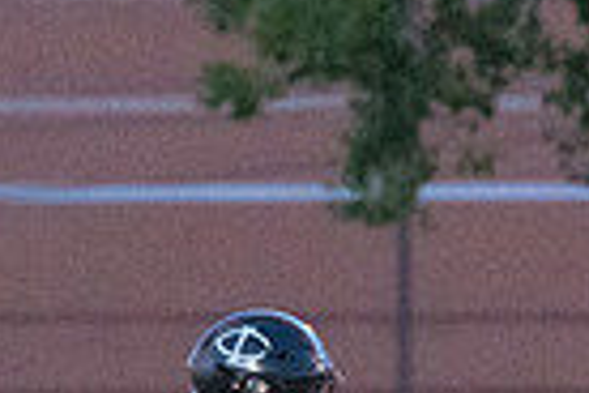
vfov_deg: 1.1
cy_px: 756
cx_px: 273
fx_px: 20679
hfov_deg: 1.6
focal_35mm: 1264
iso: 8000
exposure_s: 1/1250
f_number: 5
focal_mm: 200
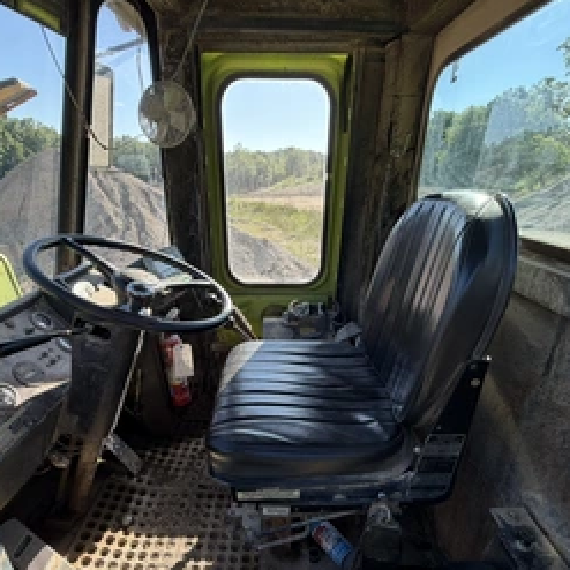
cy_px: 328
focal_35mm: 20
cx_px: 282
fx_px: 373
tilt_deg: -21.8
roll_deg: -1.3
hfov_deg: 74.8
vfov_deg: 74.4
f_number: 2.2
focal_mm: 2.22
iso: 40
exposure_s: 1/224
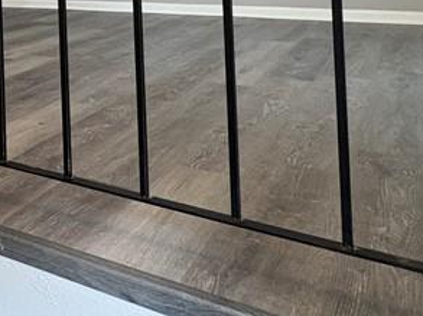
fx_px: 598
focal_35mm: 49
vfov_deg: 26.3
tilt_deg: +2.6
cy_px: -65
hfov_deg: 32.5
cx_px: -79
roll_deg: +3.1
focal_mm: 2.22
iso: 400
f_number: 2.2
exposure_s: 1/59
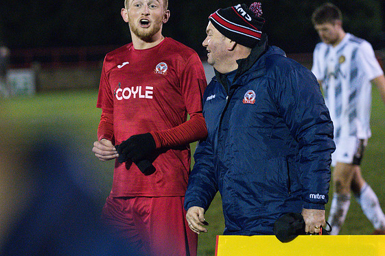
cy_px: 129
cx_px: 75
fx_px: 2331
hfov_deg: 9.4
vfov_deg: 6.3
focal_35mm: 218
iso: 6400
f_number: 2.8
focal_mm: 135
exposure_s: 1/1000
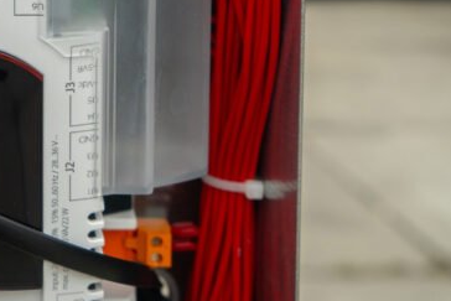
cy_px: -39
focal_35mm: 104
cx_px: -175
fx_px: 1303
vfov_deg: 12.9
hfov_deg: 18.0
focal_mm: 37
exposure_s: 1/200
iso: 250
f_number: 6.3
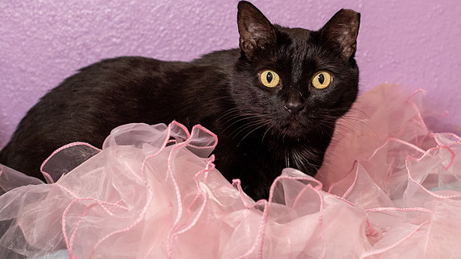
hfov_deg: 28.1
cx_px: 300
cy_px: 93
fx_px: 917
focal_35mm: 75
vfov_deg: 16.1
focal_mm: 50
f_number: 5
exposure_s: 1/100
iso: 2800
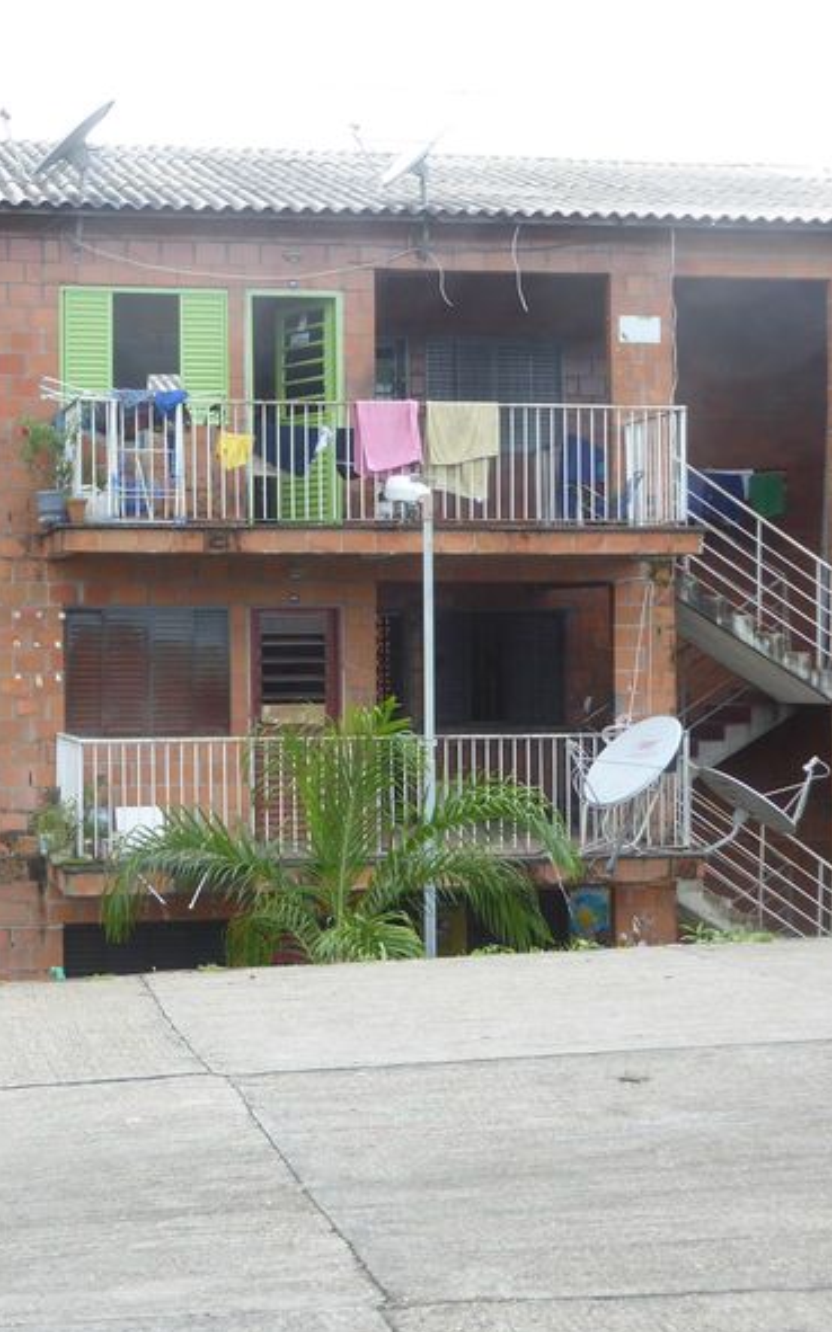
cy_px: 669
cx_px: 192
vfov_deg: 31.1
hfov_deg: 19.5
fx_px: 2396
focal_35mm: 66
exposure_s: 1/60
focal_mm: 7.8
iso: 100
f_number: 3.9
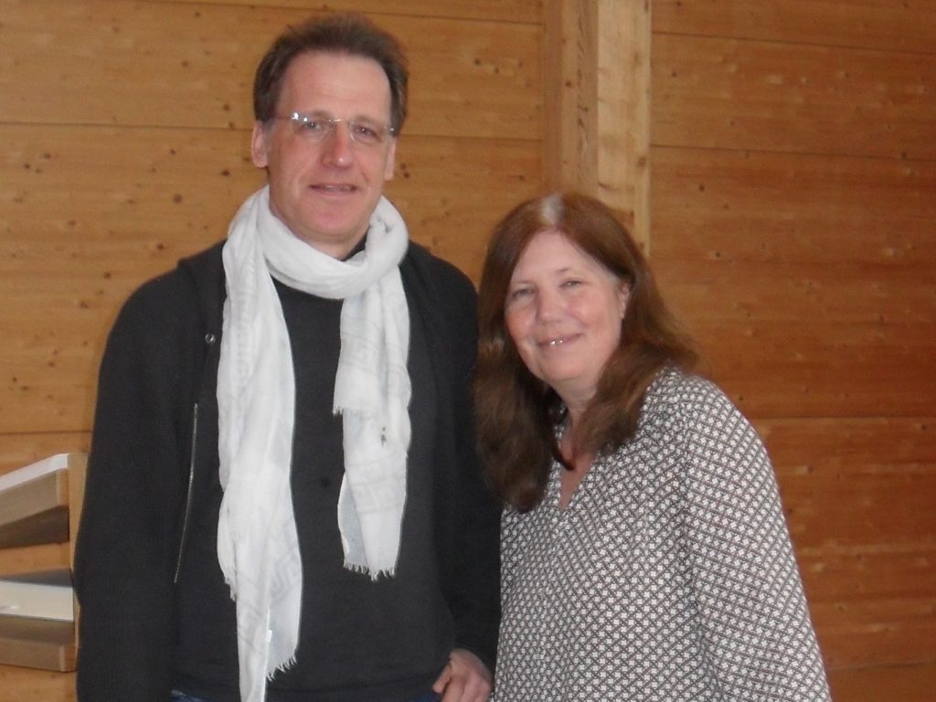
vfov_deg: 40.7
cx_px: 468
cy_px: 351
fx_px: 946
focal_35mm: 35
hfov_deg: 52.6
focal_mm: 6.2
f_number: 2.8
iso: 200
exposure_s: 1/45
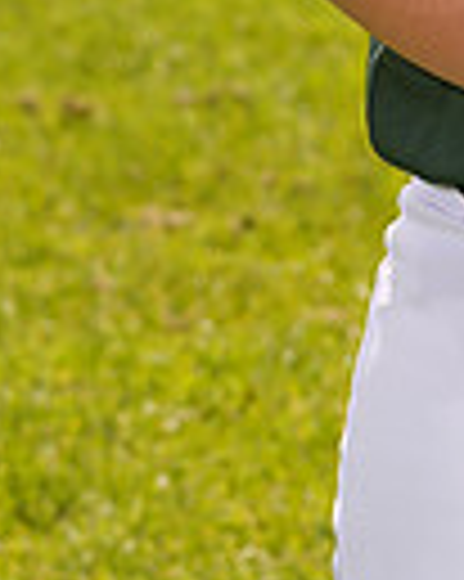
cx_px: 556
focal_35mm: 422
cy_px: -463
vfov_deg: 4.5
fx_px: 7253
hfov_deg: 3.7
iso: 80
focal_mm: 100
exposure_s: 1/160
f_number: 9
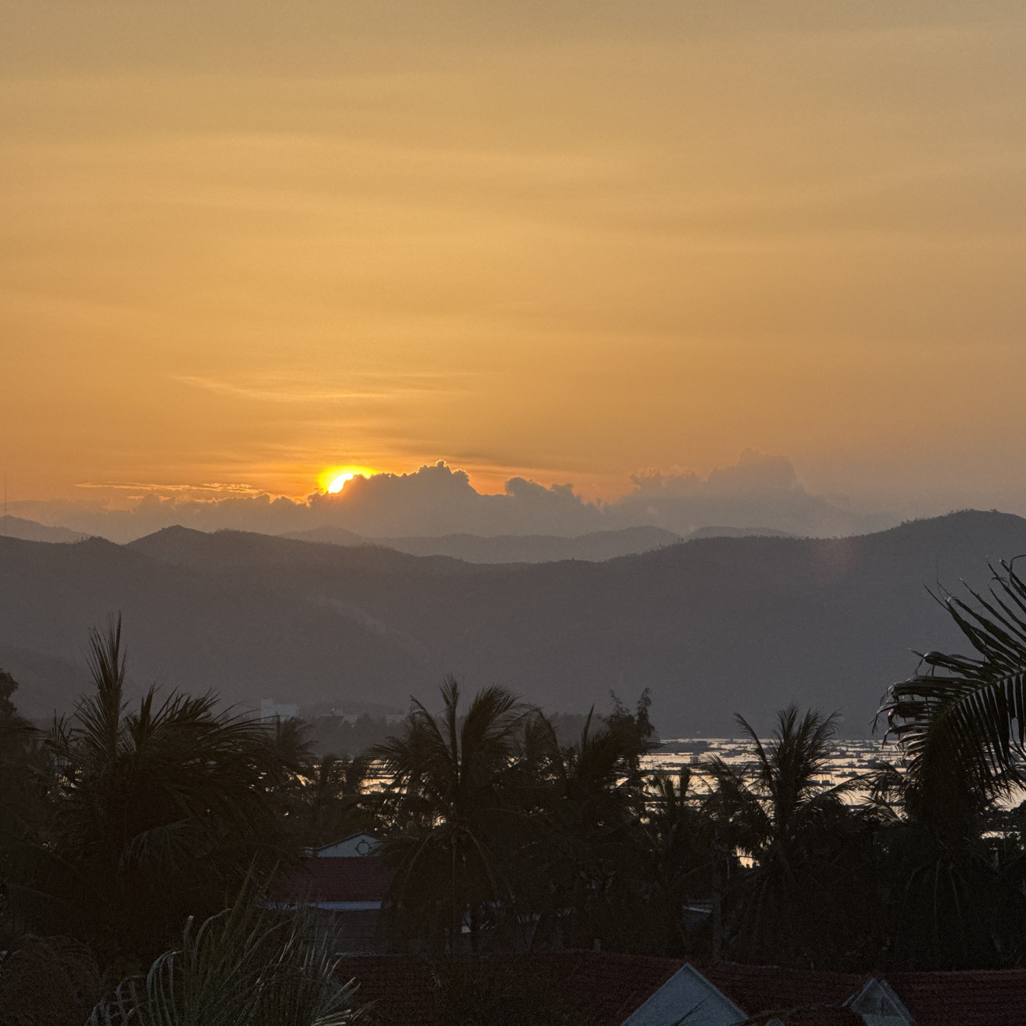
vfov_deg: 12.3
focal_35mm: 142
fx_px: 4762
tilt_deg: +3.2
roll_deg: -0.1
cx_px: 595
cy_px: 514
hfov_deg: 12.3
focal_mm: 15.66
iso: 50
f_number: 2.8
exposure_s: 1/1650
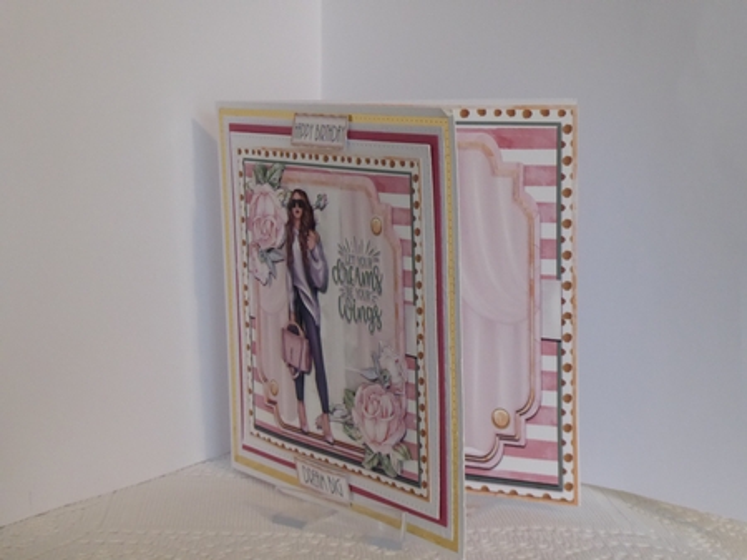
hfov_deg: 28.2
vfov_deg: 21.3
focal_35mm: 69
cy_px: 280
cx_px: 374
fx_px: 1488
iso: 800
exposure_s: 1/20
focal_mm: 11.7
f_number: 4.4
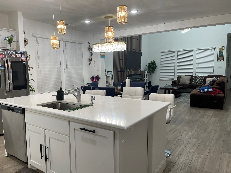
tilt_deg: -7.4
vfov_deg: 54.9
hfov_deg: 69.4
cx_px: 116
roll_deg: +0.4
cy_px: 86
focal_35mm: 25
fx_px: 167
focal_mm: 5.1
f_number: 1.6
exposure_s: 1/120
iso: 100
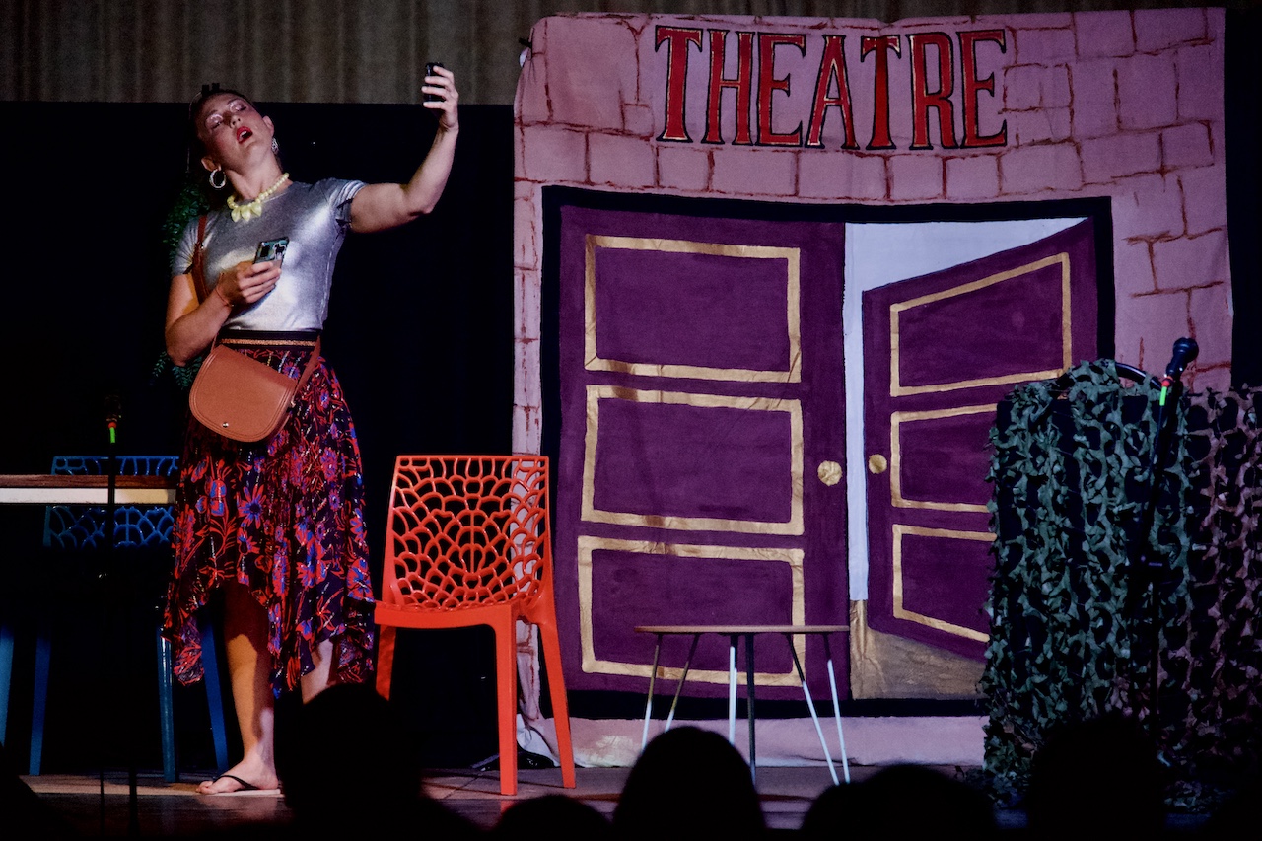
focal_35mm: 165
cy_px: 420
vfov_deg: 8.3
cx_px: 631
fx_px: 5783
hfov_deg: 12.5
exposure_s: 1/400
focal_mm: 110
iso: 3200
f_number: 5.6
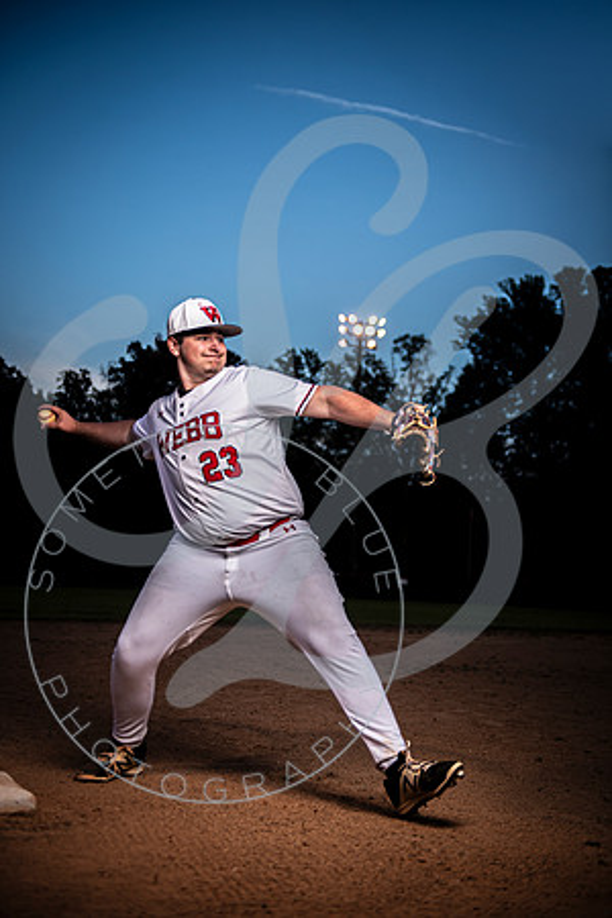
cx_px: 306
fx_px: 1147
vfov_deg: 43.6
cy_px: 459
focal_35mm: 45
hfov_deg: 29.9
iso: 100
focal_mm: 45
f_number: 2.8
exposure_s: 1/800
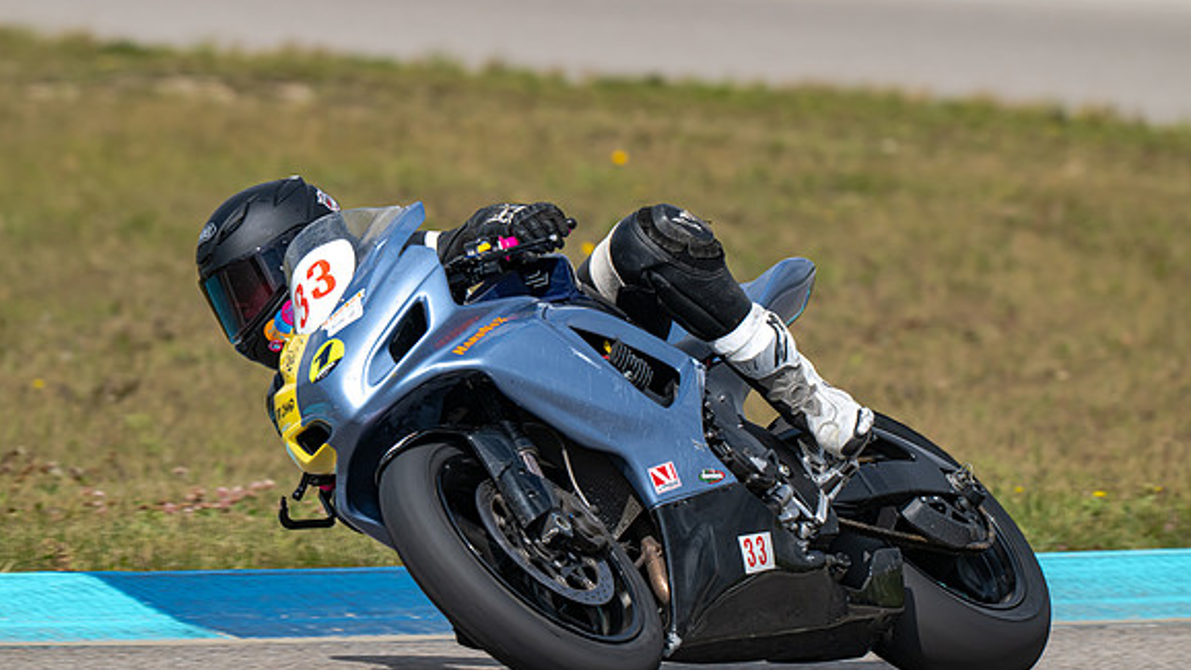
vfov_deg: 1.9
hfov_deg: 3.4
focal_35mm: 631
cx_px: 596
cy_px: 364
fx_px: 19925
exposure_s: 1/800
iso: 280
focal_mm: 600
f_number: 11
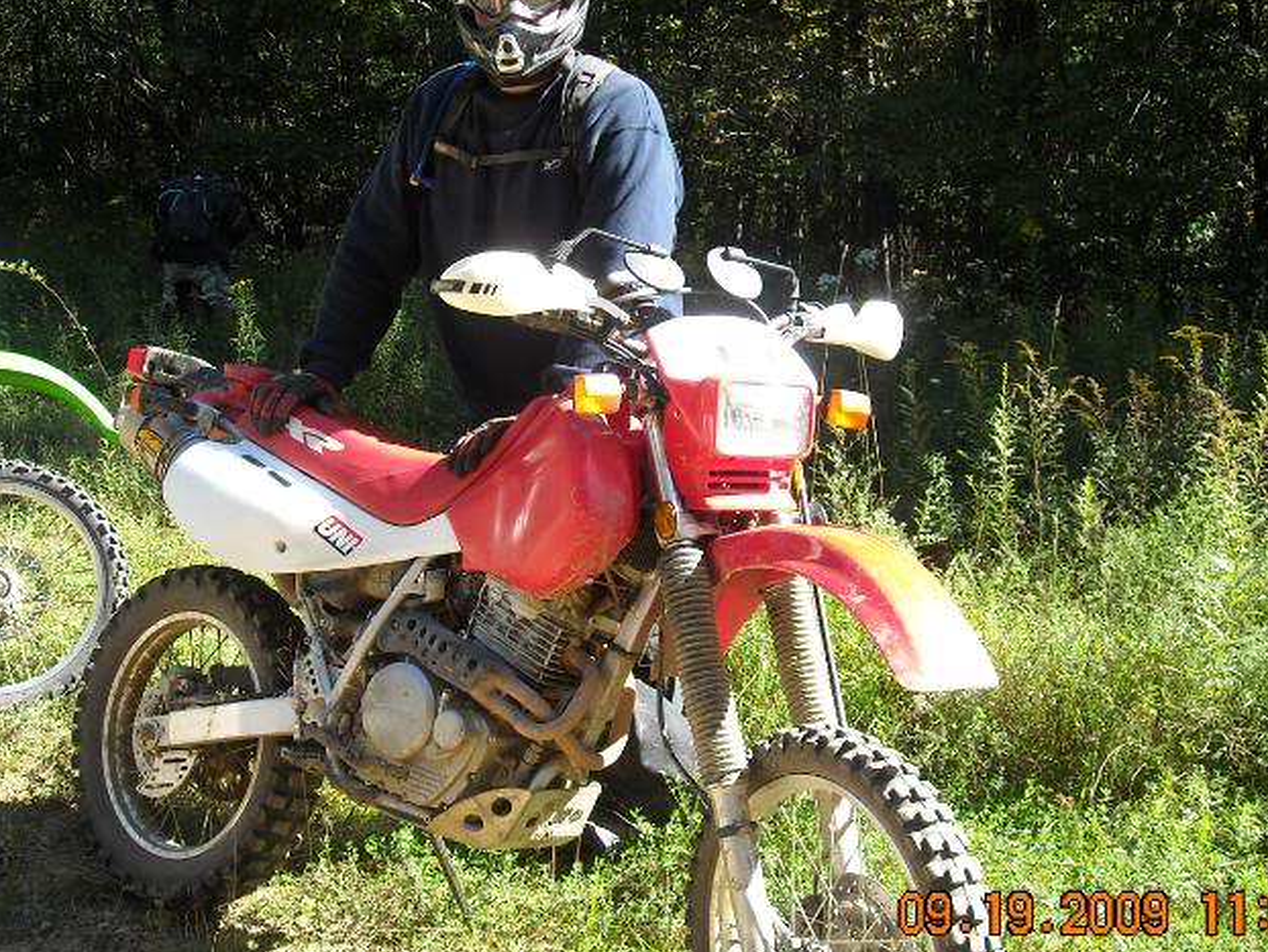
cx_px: 585
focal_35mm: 45
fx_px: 1649
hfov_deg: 42.0
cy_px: 430
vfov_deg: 32.2
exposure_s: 1/201
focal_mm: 5.7
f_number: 2.8
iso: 64
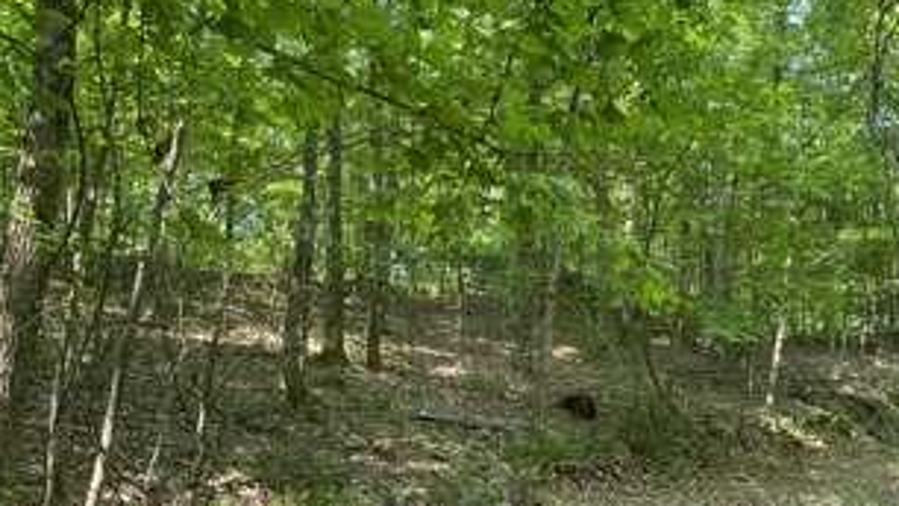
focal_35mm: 37
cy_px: 332
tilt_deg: +5.3
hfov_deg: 53.7
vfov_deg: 31.7
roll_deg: -1.1
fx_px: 882
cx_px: 529
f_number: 1.8
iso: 64
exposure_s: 1/121
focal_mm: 4.25
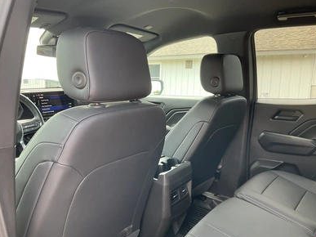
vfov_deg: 46.8
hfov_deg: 60.0
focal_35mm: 30
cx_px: 162
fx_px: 274
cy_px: 121
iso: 64
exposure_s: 1/122
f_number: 1.8
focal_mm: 3
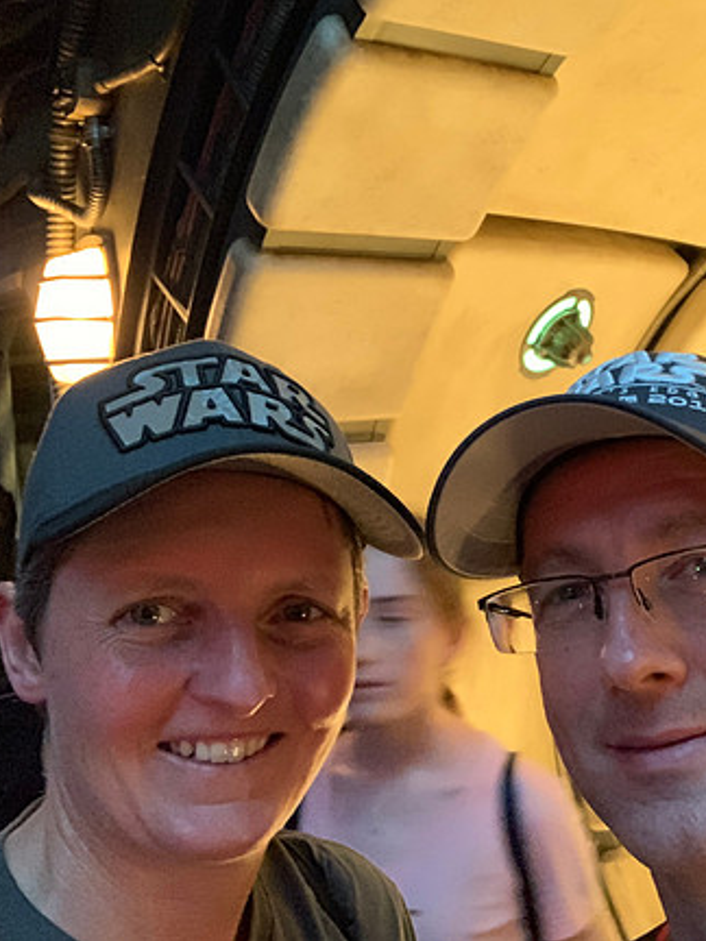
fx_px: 1169
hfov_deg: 32.8
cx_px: 547
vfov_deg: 43.9
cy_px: 469
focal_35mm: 43
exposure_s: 1/15
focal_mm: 2.87
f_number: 2.2
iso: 1000
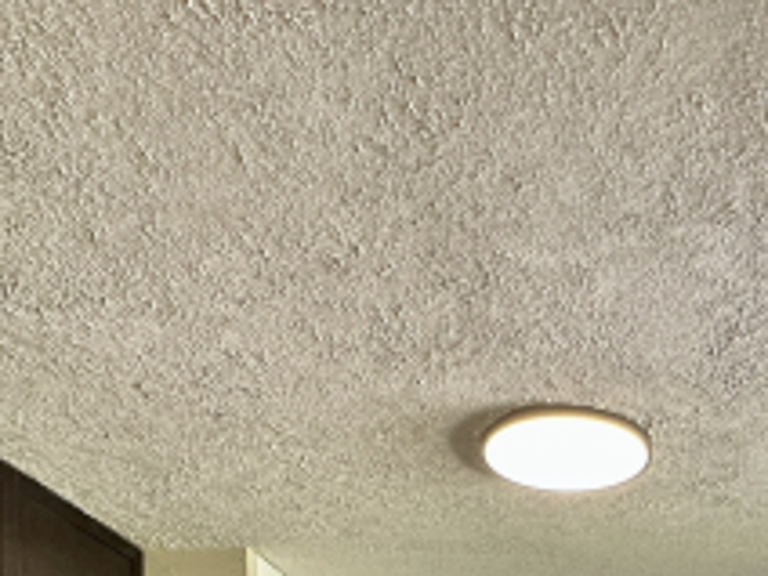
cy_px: 891
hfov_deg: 41.0
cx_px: 625
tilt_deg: -0.2
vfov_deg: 24.5
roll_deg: -0.1
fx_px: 976
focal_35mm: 44
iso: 200
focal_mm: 2.22
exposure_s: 1/120
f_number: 2.2
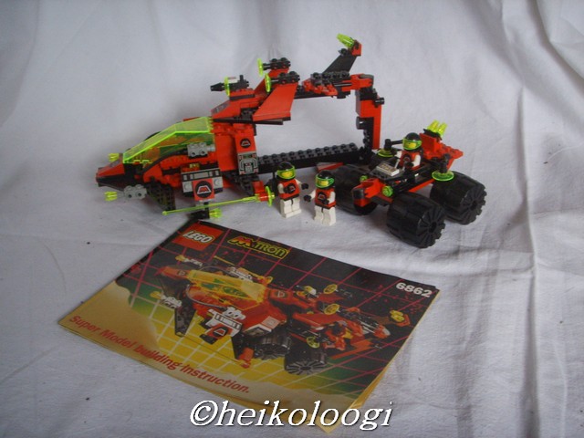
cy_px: 219
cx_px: 292
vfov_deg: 36.8
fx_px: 658
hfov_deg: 47.9
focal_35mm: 39
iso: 152
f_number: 3.5
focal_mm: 6.6
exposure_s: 1/45
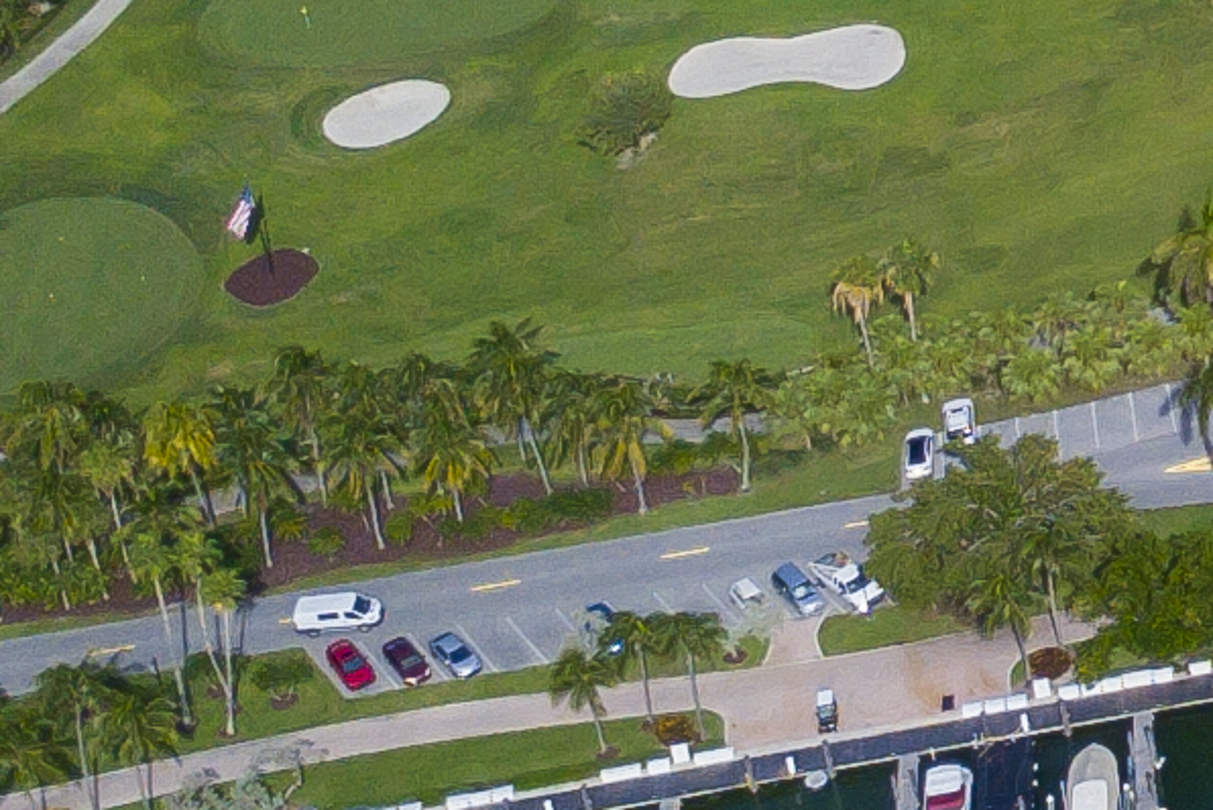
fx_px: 6101
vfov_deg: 7.3
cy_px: -784
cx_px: 3175
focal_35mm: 181
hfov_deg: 9.7
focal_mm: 4.73
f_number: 2.2
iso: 100
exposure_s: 1/80
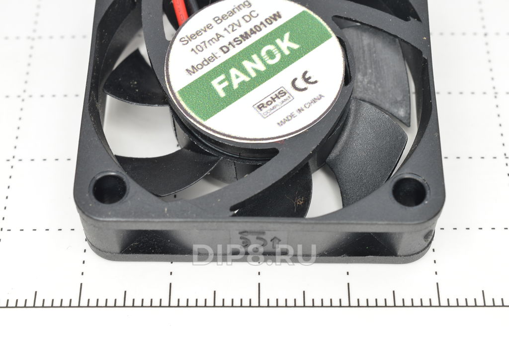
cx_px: 254
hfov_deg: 33.4
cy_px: 170
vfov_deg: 22.6
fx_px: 848
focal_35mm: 60
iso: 100
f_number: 18
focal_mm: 40
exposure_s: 1/13
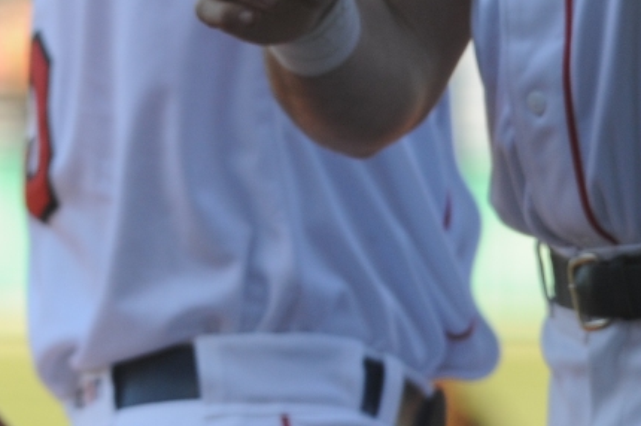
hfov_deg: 1.7
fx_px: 21136
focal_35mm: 1188
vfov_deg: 1.2
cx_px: -177
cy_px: -321
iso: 400
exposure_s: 1/640
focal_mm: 300
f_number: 5.6
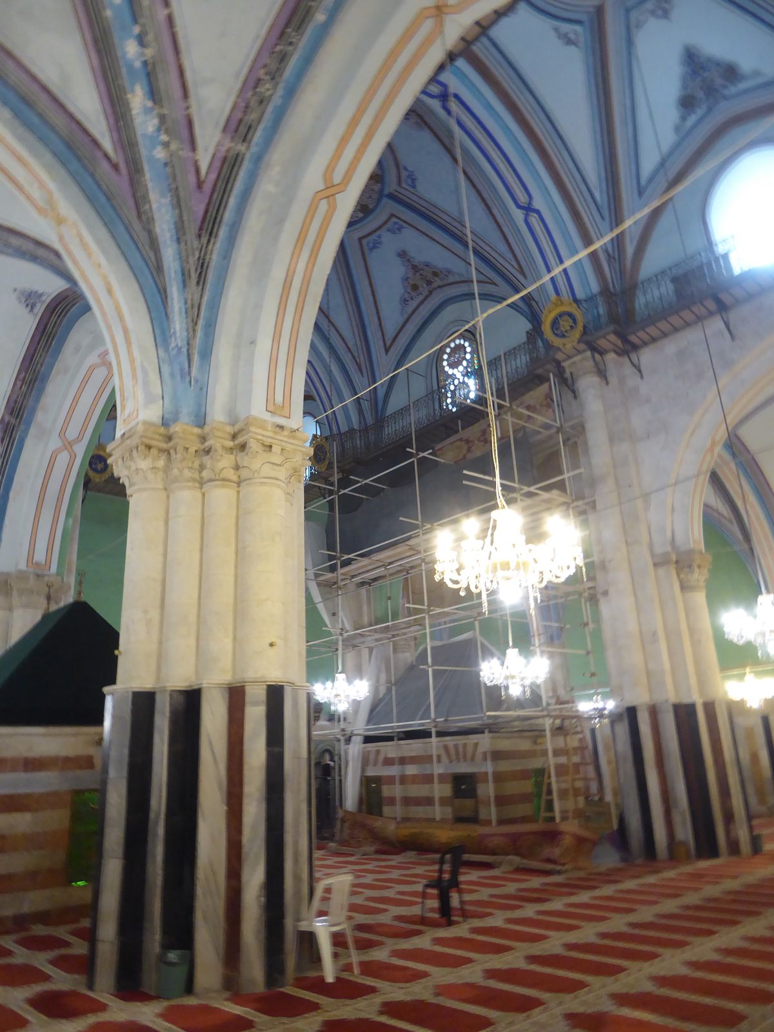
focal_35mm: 25
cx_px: 387
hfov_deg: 54.9
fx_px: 745
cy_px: 516
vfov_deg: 69.4
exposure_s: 1/13
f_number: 3.3
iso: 400
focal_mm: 4.3
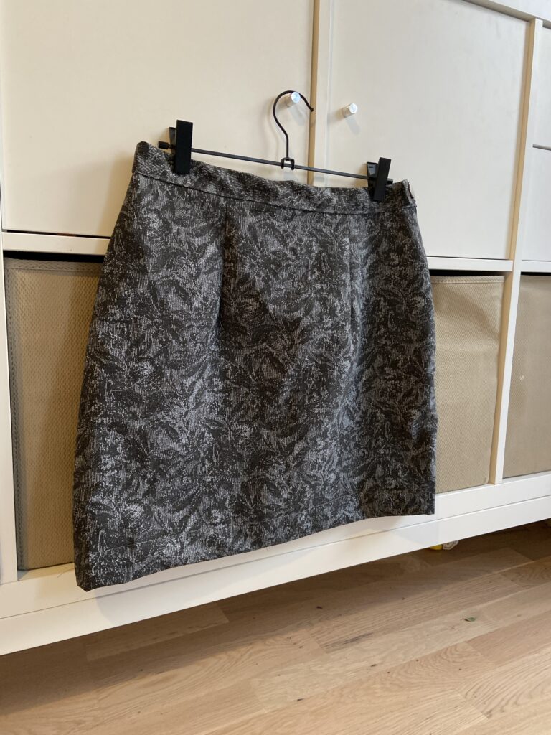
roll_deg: -0.7
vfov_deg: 67.3
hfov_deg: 53.1
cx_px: 276
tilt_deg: -7.6
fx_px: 552
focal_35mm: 26
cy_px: 368
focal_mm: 4.25
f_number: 1.8
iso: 250
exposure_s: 1/50
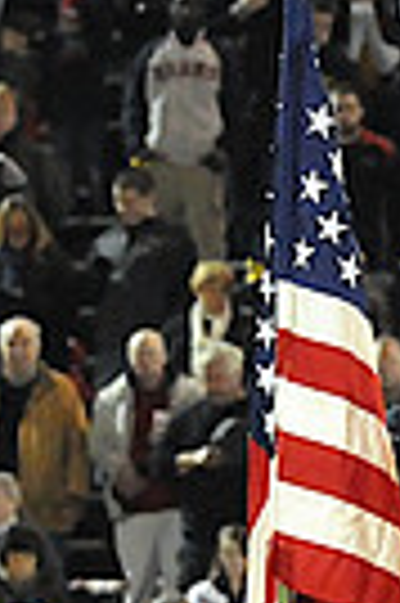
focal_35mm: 583
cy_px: 819
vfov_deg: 3.5
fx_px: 9741
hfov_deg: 2.4
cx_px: 411
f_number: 3.5
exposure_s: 1/320
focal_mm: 116
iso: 3200
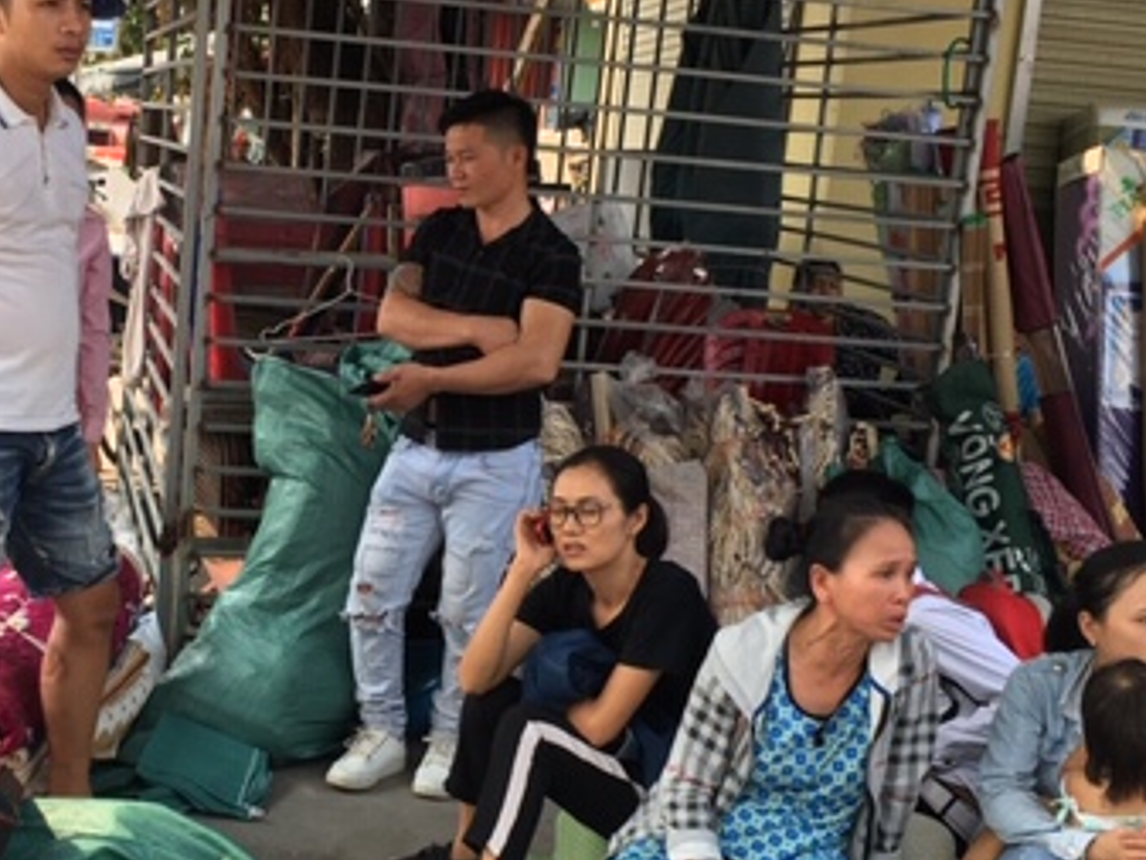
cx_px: 381
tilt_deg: -8.4
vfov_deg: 26.6
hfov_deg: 34.6
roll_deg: -5.0
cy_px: 476
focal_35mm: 55
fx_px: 1821
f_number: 2.2
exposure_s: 1/354
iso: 25
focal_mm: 4.15
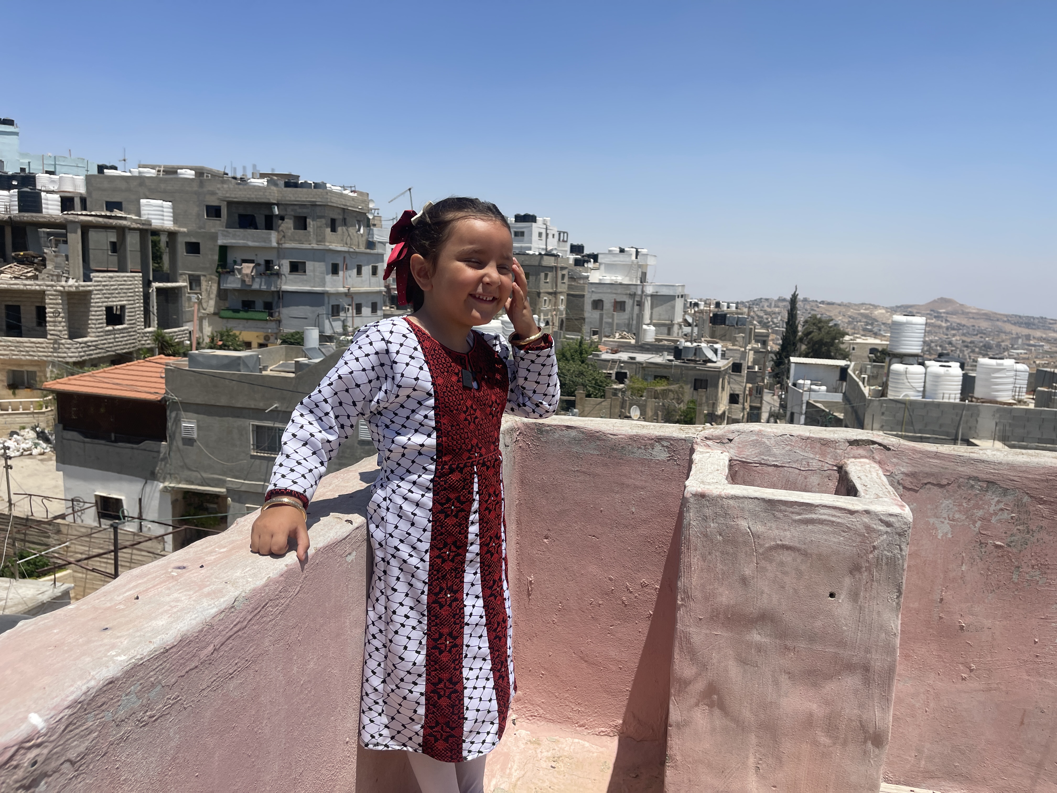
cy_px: 396
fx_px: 763
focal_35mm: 25
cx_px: 528
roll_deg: -2.1
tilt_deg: -11.2
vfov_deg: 54.9
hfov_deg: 69.4
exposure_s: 1/5376
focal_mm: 5.1
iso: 32
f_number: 1.6
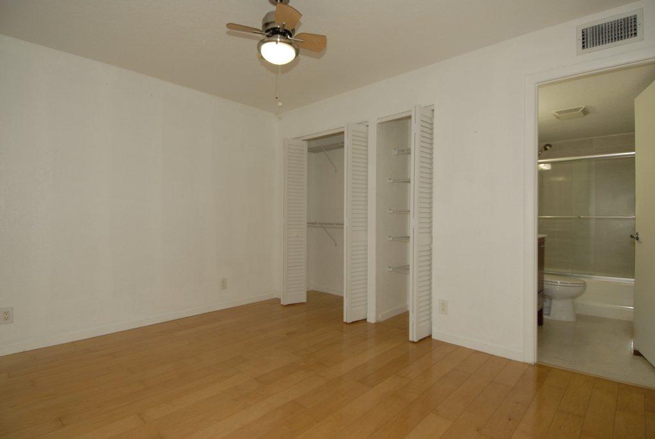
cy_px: 220
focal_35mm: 18
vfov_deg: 67.6
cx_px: 328
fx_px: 328
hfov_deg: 89.9
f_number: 5
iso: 200
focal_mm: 12
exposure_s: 1/60
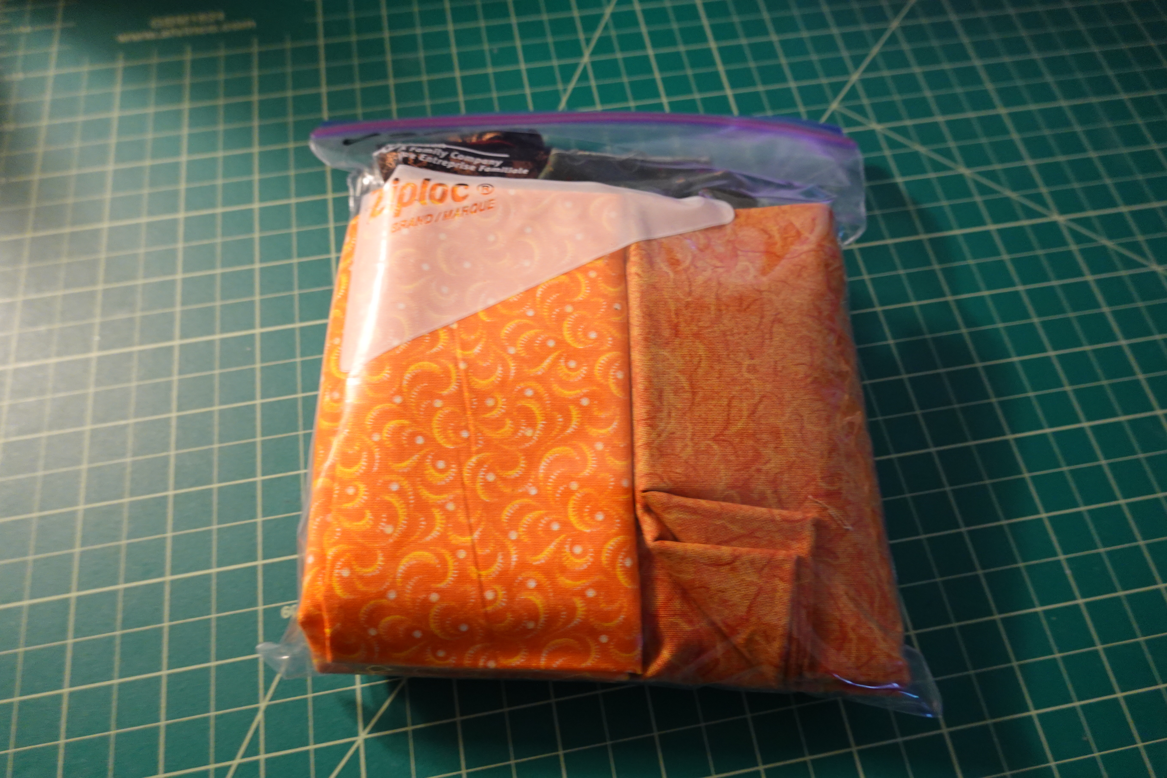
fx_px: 778
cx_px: 584
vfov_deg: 53.1
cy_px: 389
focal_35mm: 24
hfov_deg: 73.7
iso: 800
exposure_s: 1/15
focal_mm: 9
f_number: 2.8
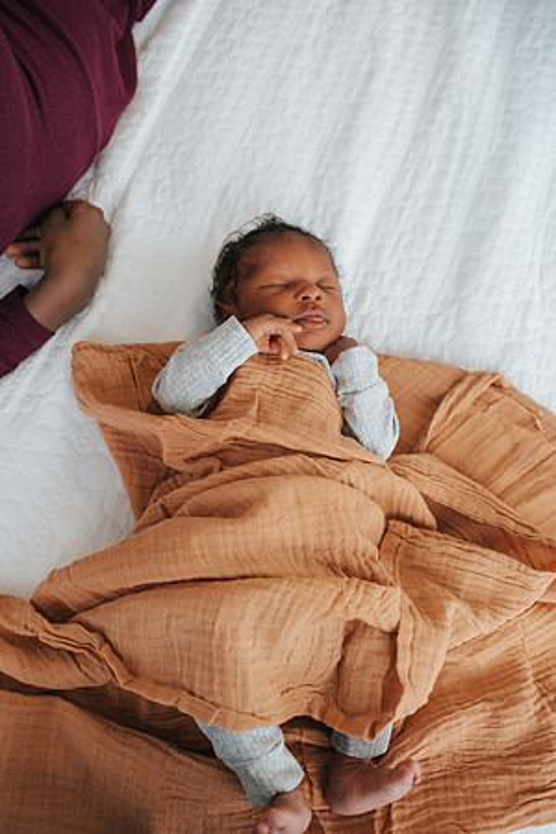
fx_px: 811
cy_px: 417
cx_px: 278
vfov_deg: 54.4
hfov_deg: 37.9
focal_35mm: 35
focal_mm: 35
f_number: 3.2
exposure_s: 1/250
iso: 220
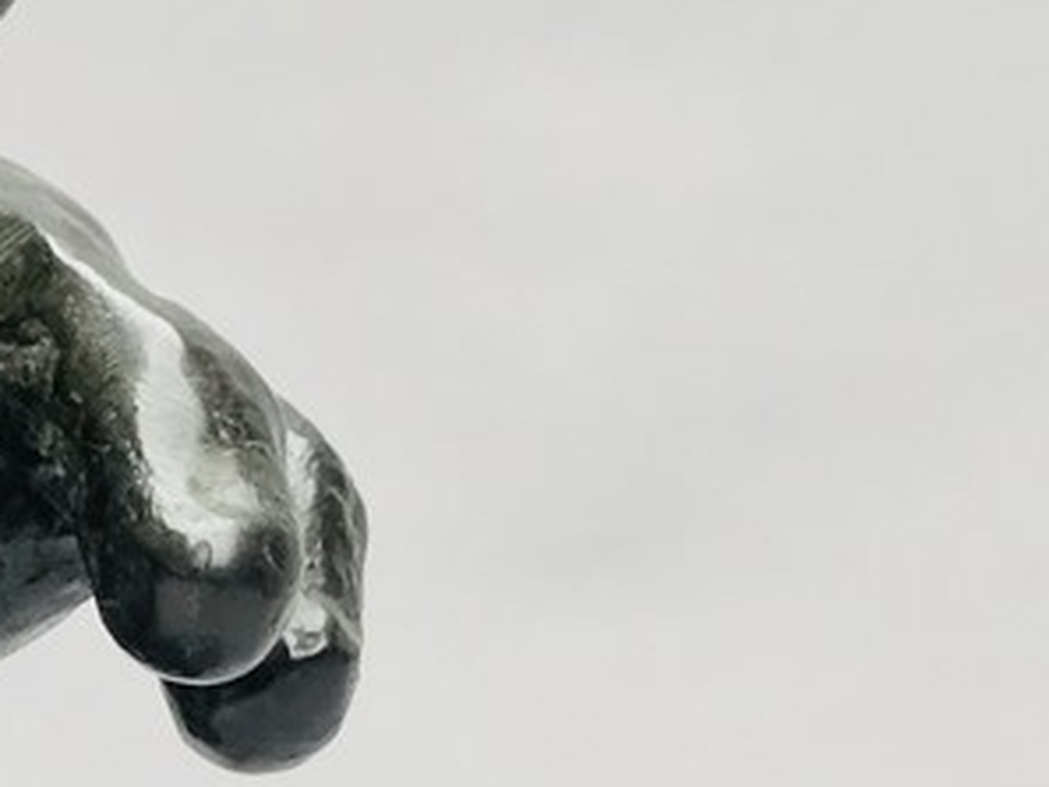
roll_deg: -0.4
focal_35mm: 151
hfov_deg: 12.7
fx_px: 4578
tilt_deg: -6.6
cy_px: 1080
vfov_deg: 9.6
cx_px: -304
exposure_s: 1/100
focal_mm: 3.99
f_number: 1.8
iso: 32
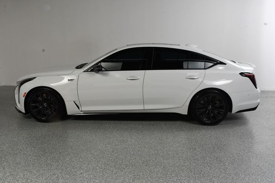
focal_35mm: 33
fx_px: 252
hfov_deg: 57.2
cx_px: 138
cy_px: 92
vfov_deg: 39.9
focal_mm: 22
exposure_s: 1/160
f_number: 13
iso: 100
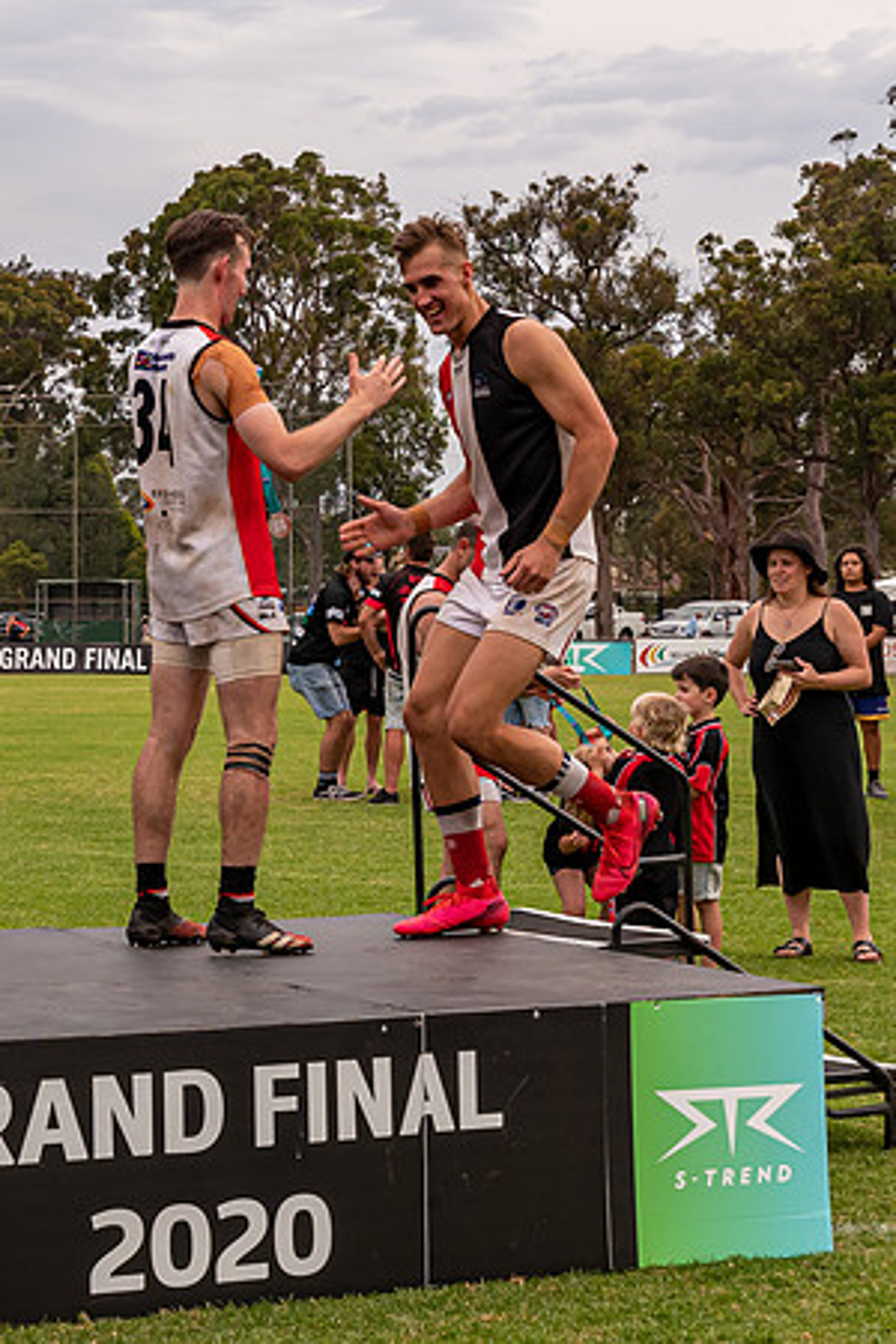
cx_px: 146
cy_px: 654
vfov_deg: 22.5
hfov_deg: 15.0
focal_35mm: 91
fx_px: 3380
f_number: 6.3
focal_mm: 30
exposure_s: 1/320
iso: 400
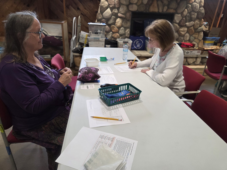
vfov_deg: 58.9
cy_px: 85
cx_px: 114
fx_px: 151
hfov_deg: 73.9
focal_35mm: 23
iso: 250
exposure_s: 1/120
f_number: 1.8
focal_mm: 5.4
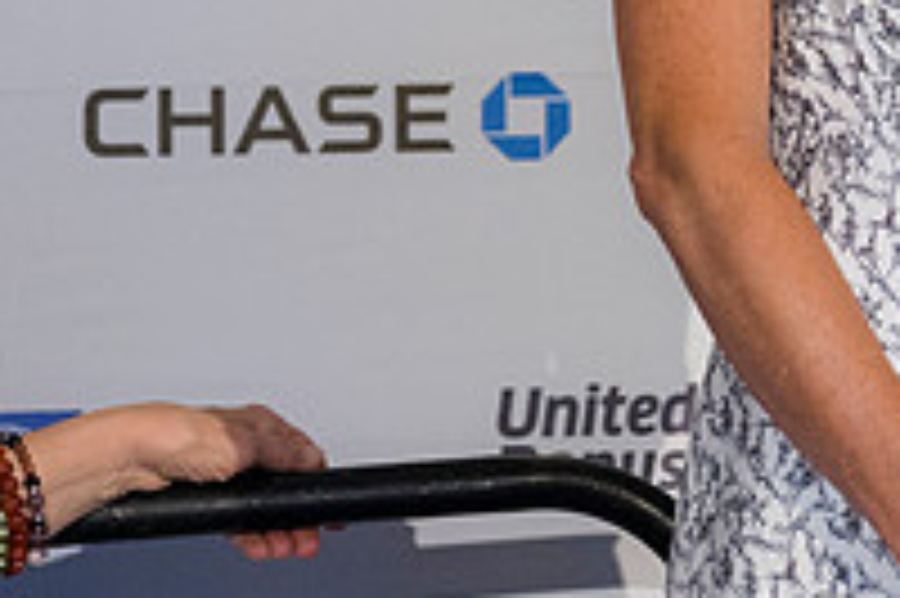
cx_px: 1228
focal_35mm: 434
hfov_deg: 4.7
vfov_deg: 3.2
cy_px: -256
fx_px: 10841
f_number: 2.8
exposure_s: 1/200
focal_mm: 100
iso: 720
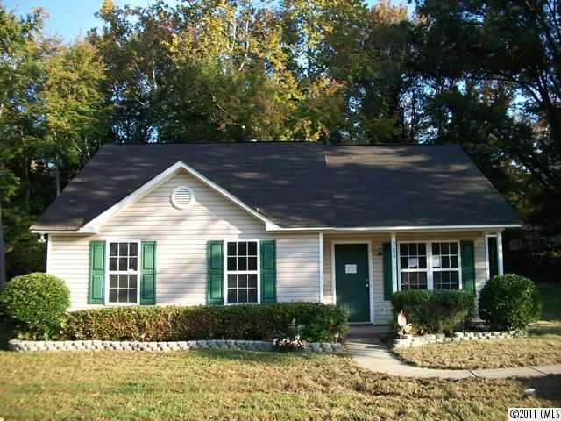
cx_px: 280
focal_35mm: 32
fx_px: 519
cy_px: 210
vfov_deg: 44.2
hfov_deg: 56.8
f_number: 2.9
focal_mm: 5.7
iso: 80
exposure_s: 1/320
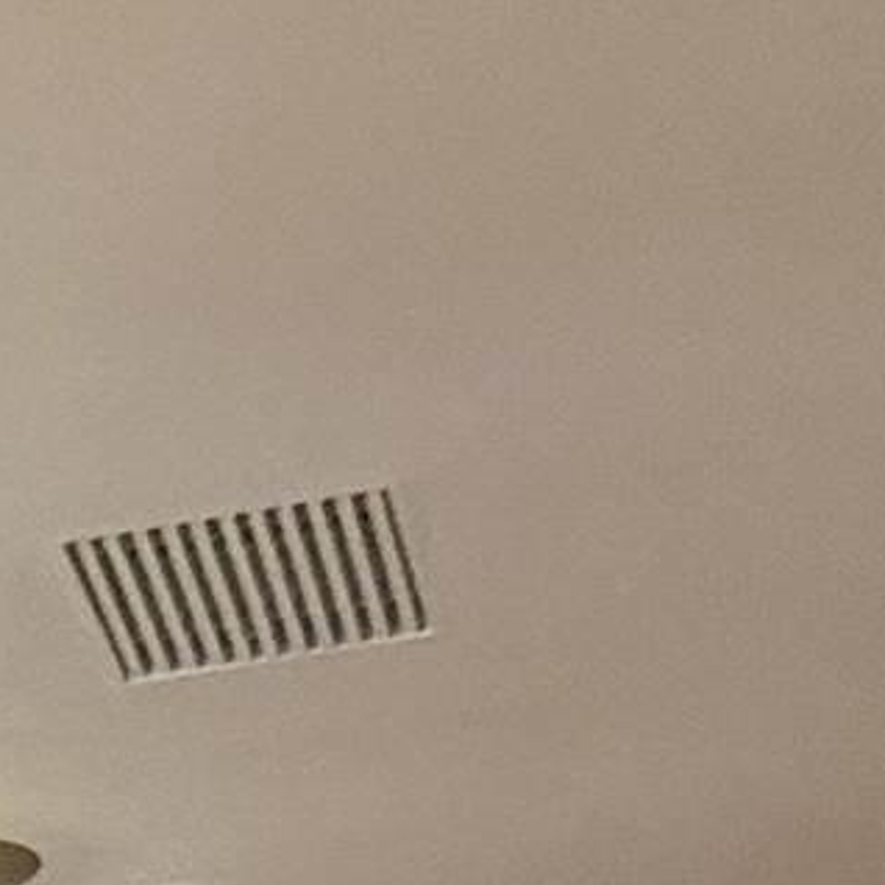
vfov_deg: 6.9
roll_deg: +0.3
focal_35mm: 222
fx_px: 6421
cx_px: -2368
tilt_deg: -2.3
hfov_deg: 6.6
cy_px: 2933
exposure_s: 1/60
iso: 125
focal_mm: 5.7
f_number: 1.5
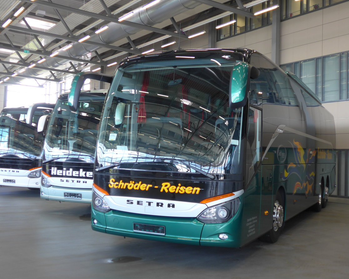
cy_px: 140
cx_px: 182
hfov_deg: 42.9
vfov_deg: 34.9
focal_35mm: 43
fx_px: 444
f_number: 2.6
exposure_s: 1/60
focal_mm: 8.4
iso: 125
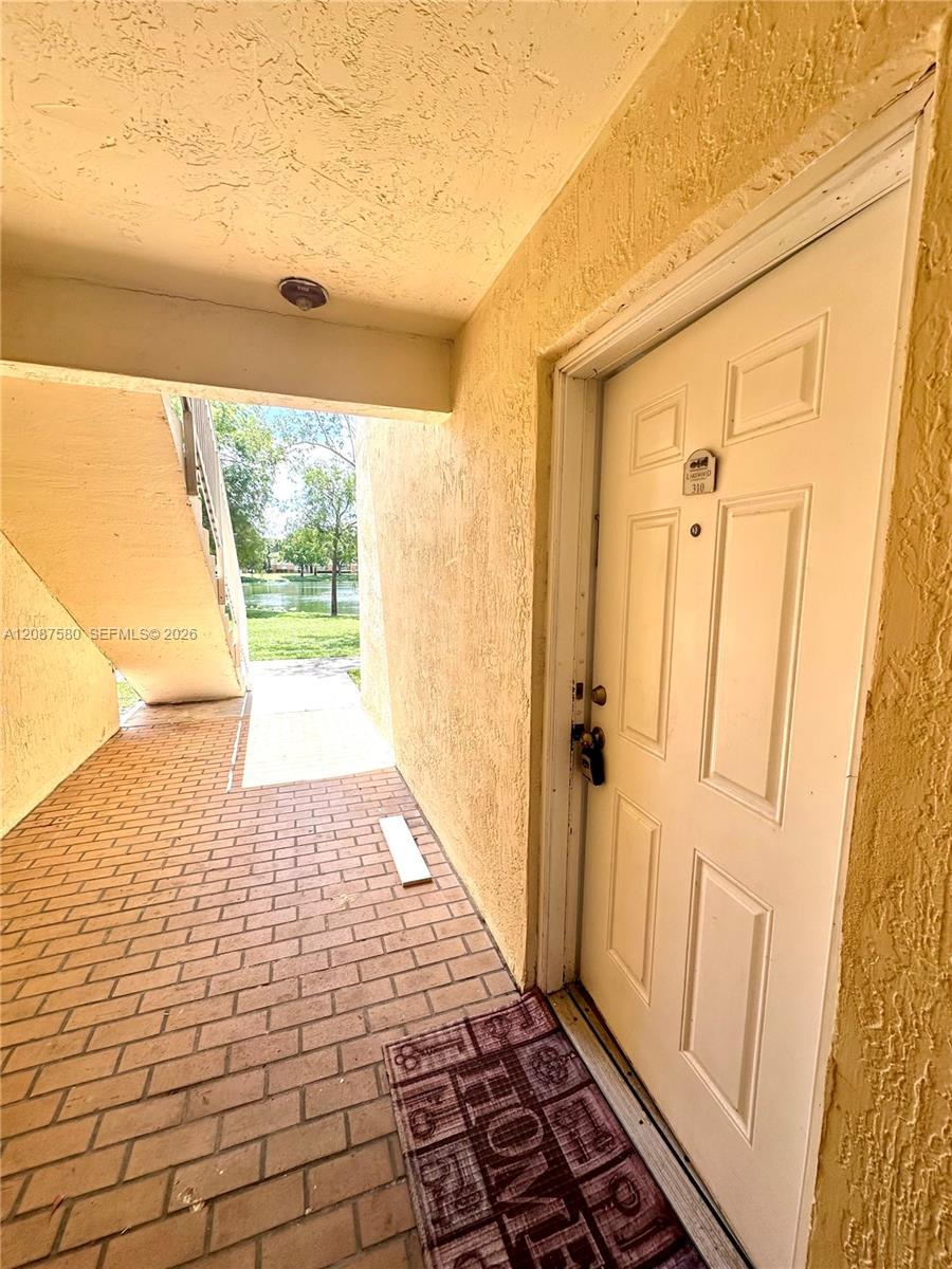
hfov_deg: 85.7
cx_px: 476
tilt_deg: -5.2
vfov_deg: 102.1
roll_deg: -1.0
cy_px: 634
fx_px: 513
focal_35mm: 14
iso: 40
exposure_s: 1/373
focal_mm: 2.22
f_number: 2.2
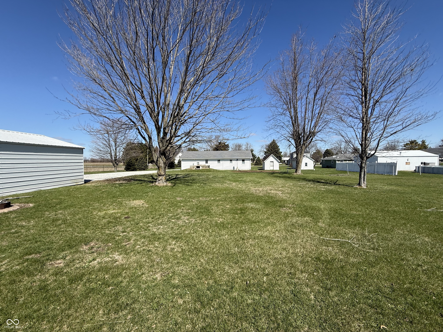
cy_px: 166
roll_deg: +1.0
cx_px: 222
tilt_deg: -1.8
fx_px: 179
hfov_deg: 102.1
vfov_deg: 85.7
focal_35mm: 14
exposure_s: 1/2165
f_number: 2.2
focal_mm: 2.22
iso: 50
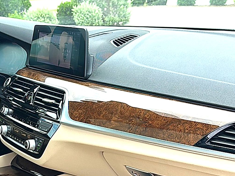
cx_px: 68
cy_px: 132
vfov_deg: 24.2
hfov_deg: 31.8
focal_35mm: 60
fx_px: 407
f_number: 1.78
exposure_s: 1/851
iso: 80
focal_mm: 6.86
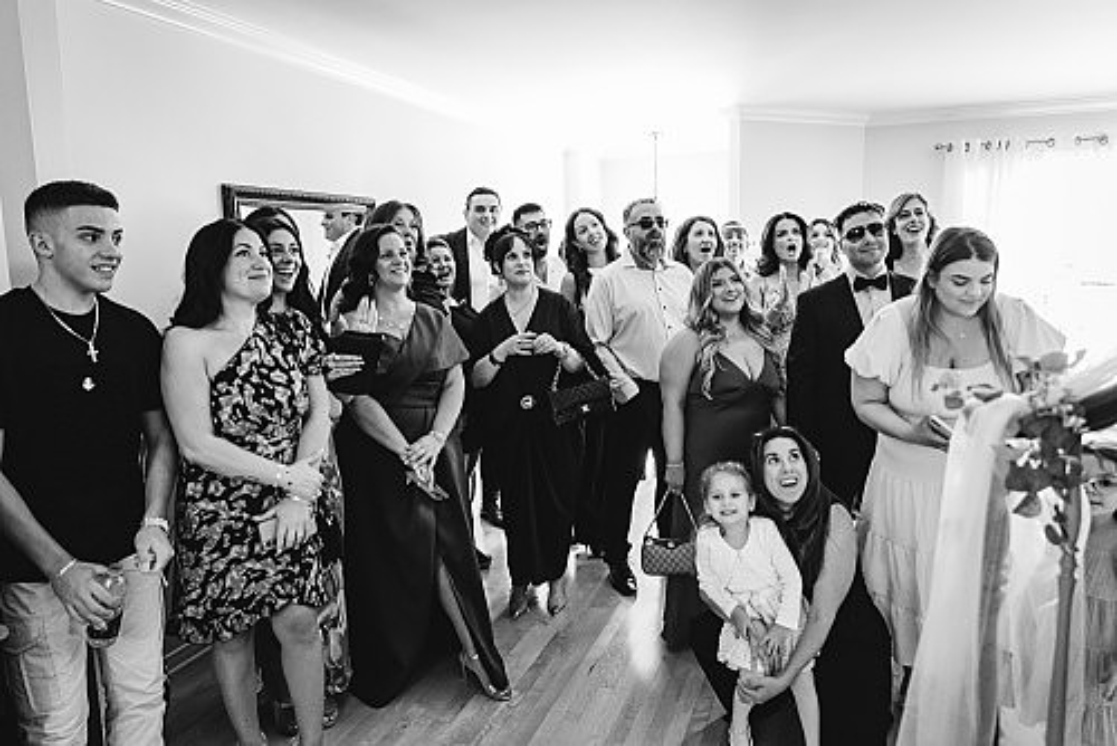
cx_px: 558
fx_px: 824
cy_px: 373
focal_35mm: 27
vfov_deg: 48.7
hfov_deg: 68.2
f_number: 3.2
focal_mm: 25
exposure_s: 1/125
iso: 3200
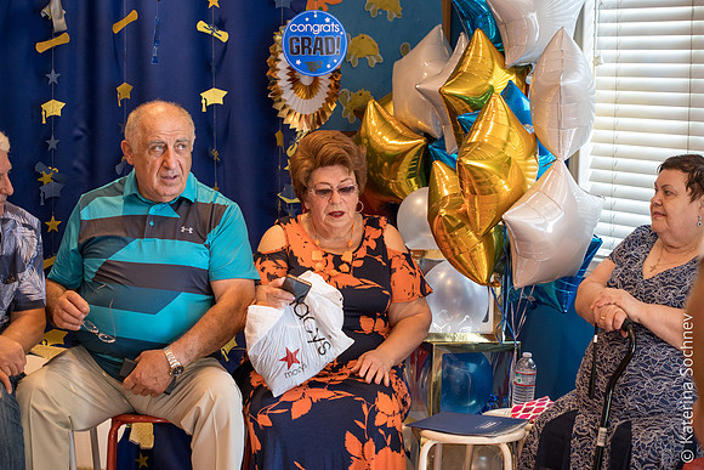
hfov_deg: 20.4
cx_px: 352
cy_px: 235
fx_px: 1956
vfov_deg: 13.7
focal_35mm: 100
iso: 1600
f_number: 3.5
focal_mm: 100
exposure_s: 1/160
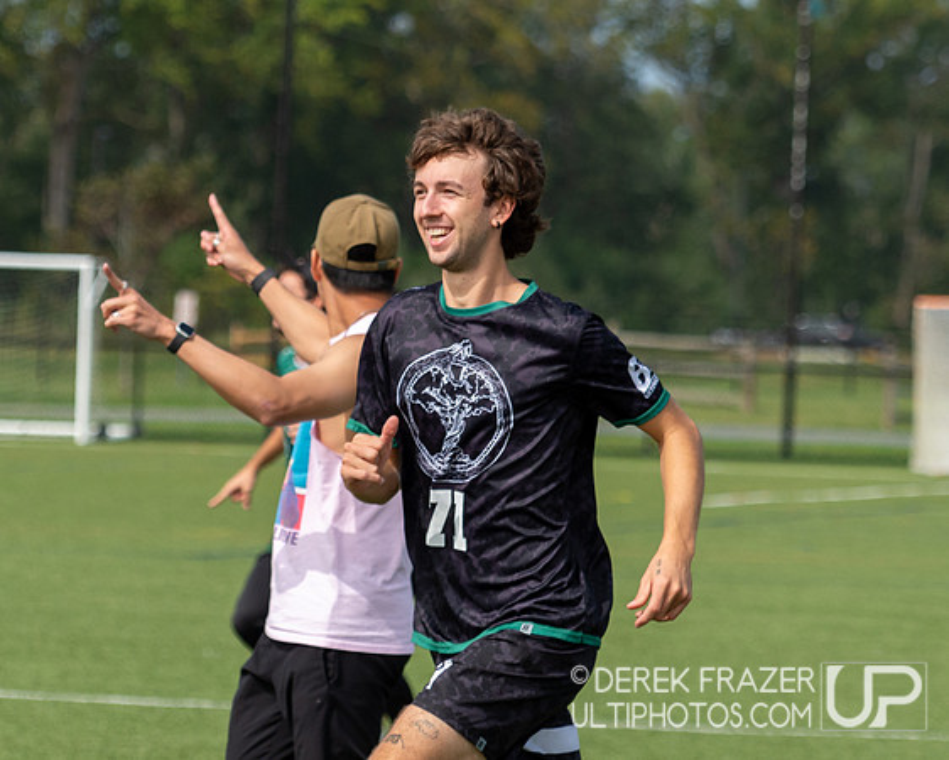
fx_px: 8325
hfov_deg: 6.5
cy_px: 337
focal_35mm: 296
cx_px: 531
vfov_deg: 5.2
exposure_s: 1/2500
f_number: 5.6
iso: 720
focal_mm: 170
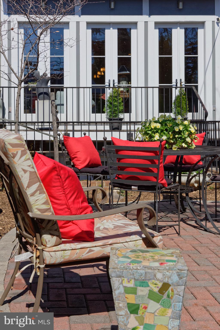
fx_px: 440
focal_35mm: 48
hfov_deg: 28.1
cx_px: 110
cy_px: 165
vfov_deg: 41.1
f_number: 11
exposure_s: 1/640
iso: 400
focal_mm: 48
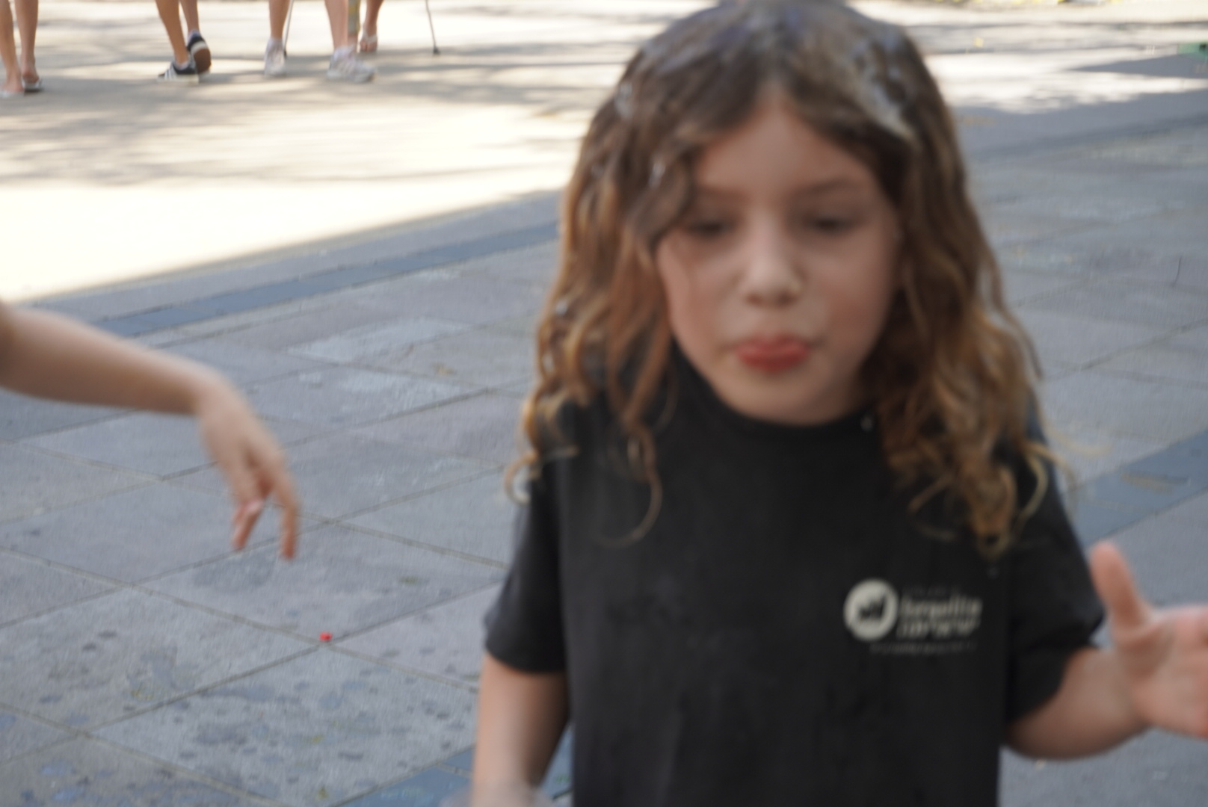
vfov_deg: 18.2
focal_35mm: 75
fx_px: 2518
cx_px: 604
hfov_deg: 27.0
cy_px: 404
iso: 200
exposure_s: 1/160
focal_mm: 50
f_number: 5.6
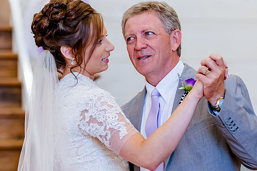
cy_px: 77
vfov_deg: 6.8
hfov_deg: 10.2
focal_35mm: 202
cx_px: 145
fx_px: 1442
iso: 2000
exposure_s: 1/500
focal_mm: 120
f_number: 2.8
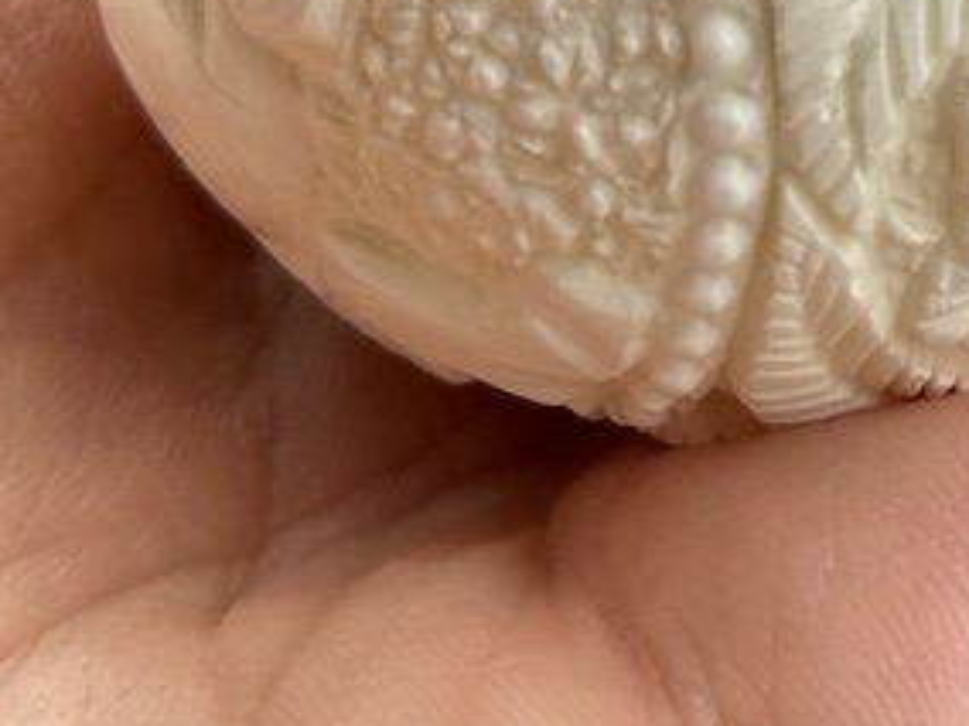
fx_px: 6046
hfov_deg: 8.9
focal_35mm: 216
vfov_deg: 6.7
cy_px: -542
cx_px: 1610
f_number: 1.78
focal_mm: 6.86
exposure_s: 1/919
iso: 64
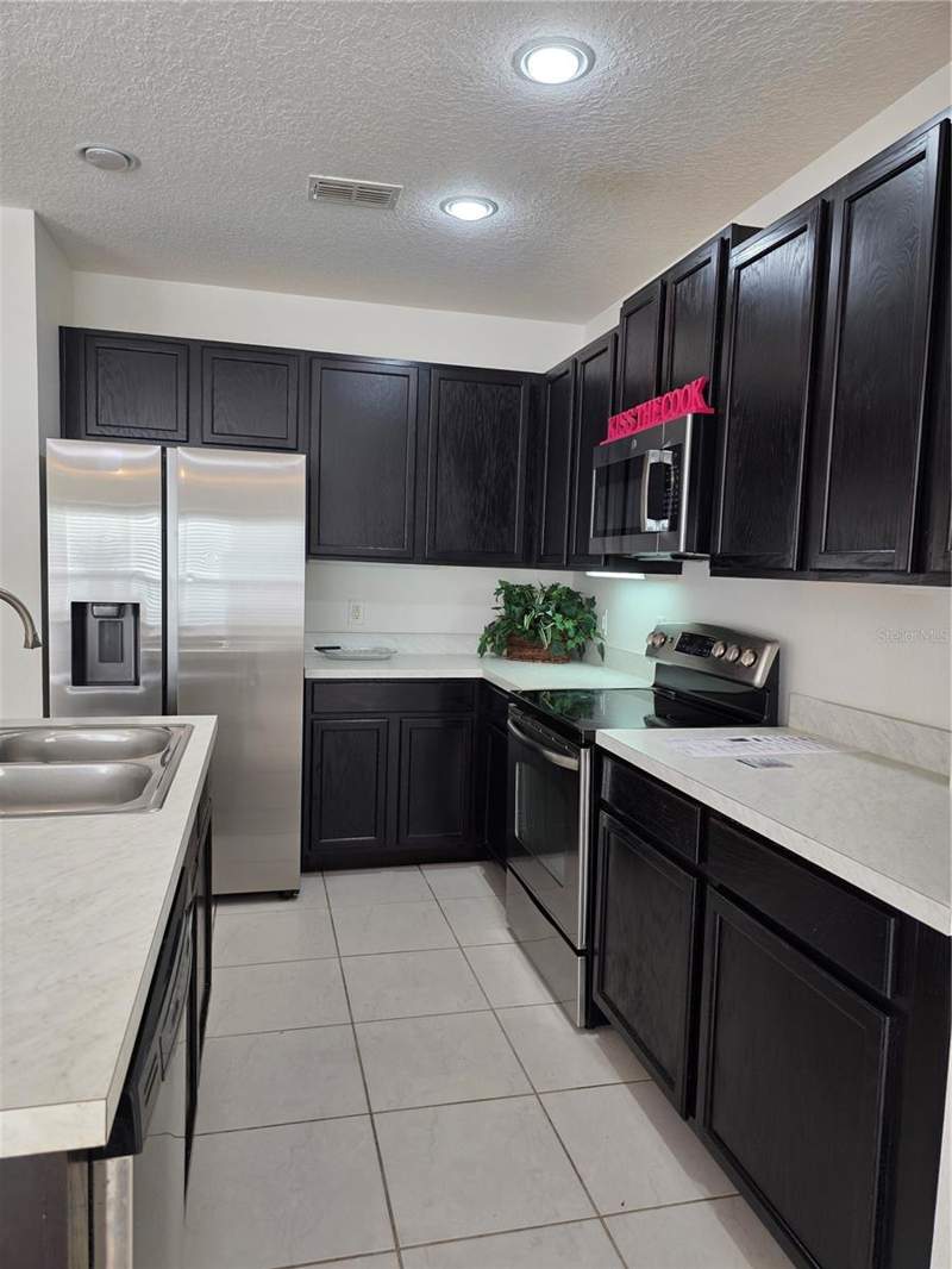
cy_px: 634
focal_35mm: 23
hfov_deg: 58.9
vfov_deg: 73.9
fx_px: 843
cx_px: 476
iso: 100
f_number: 1.7
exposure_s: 1/120
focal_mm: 6.3
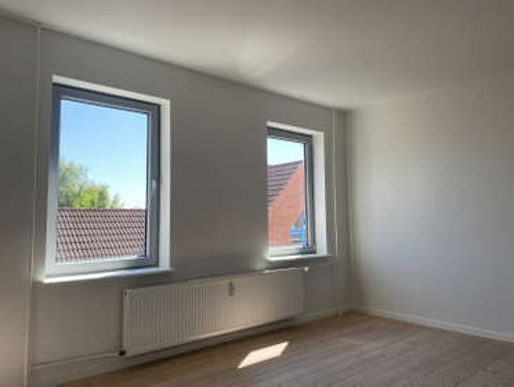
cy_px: 194
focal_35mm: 26
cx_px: 257
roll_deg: +0.4
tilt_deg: +4.9
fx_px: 387
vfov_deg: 53.2
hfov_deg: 67.2
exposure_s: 1/405
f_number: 1.8
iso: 32
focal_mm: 4.25
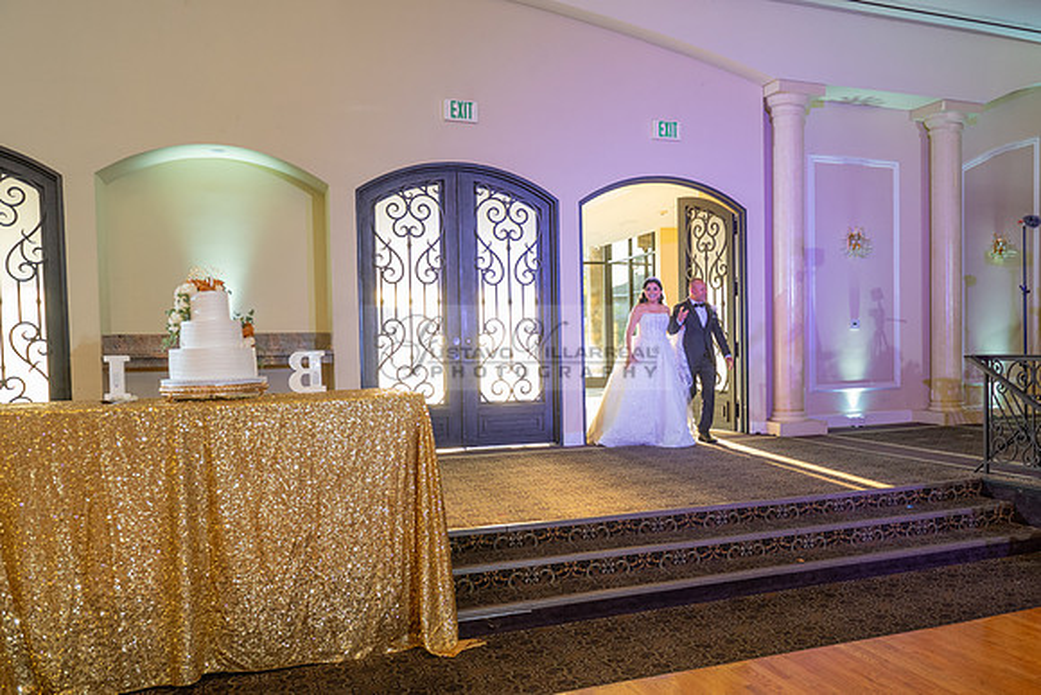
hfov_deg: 59.7
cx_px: 642
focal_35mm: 31
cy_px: 383
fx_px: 895
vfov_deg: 42.4
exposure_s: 1/80
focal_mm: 24
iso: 800
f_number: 4
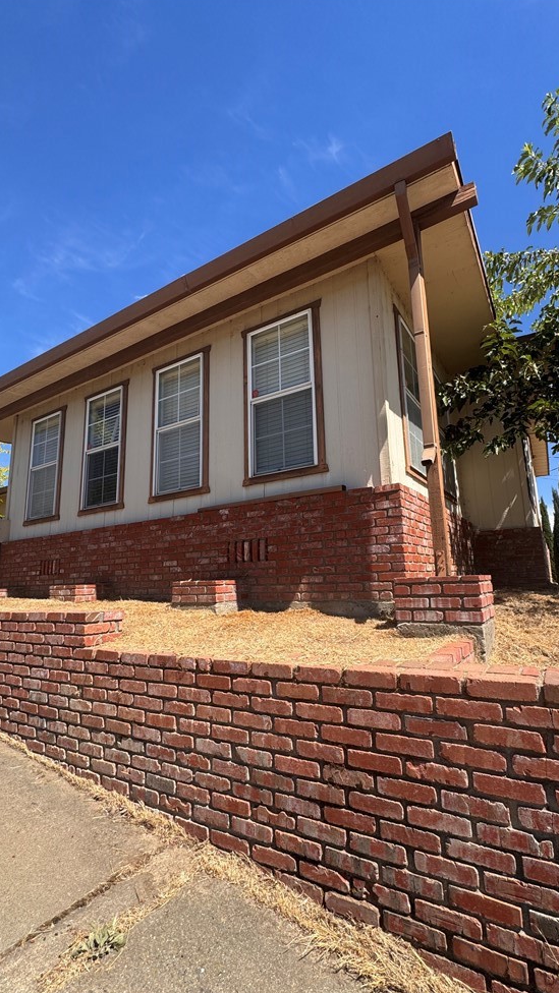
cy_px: 512
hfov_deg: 66.9
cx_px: 308
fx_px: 422
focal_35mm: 16
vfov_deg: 99.3
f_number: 2.2
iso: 50
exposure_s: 1/1078
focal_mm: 2.22
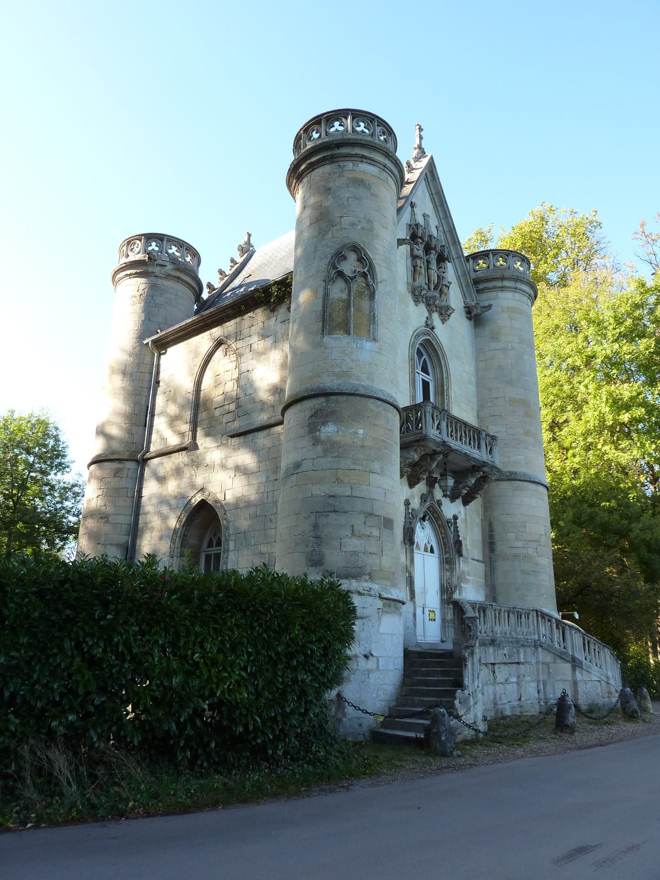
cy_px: 440
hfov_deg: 54.9
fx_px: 636
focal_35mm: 25
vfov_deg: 69.4
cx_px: 330
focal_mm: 4.1
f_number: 4
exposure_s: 1/125
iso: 125
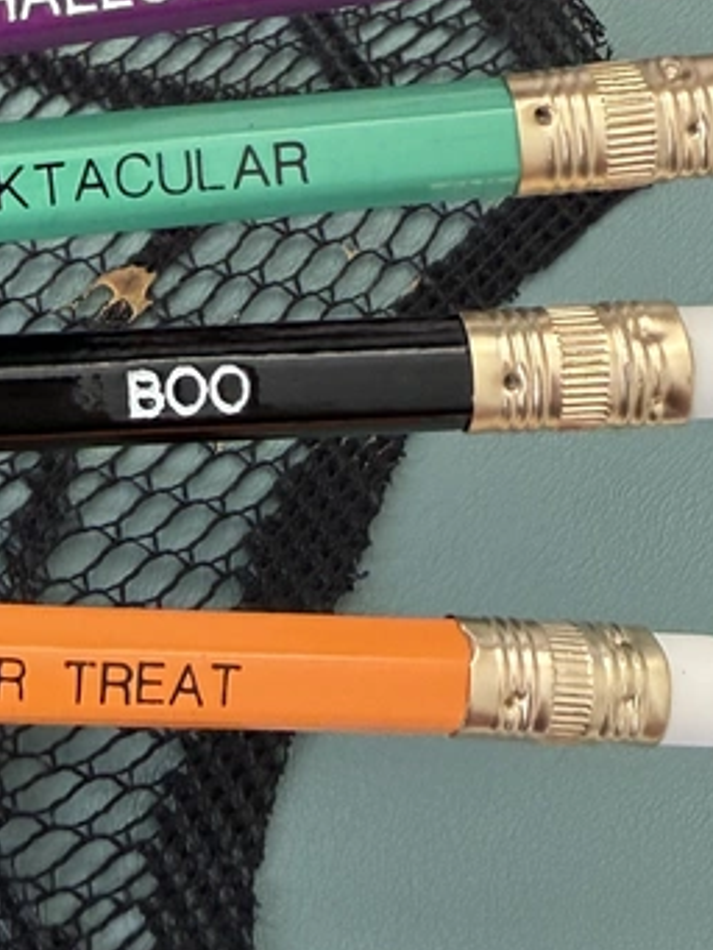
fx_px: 1839
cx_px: 70
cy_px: 117
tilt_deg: -66.8
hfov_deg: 21.5
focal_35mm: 67
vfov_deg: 28.0
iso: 320
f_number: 2.2
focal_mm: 2.22
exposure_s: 1/121
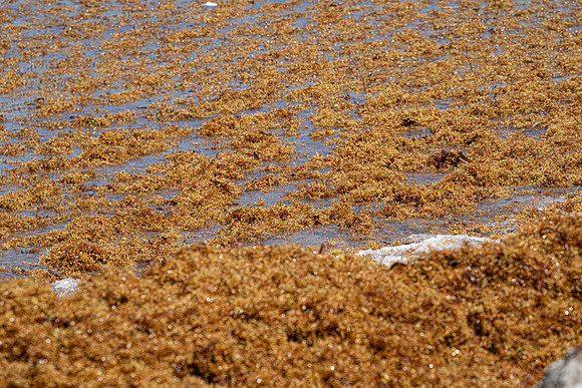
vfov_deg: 6.5
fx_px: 3428
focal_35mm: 212
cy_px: 194
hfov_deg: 9.7
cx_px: 291
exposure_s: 1/1250
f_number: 10
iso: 640
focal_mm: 212
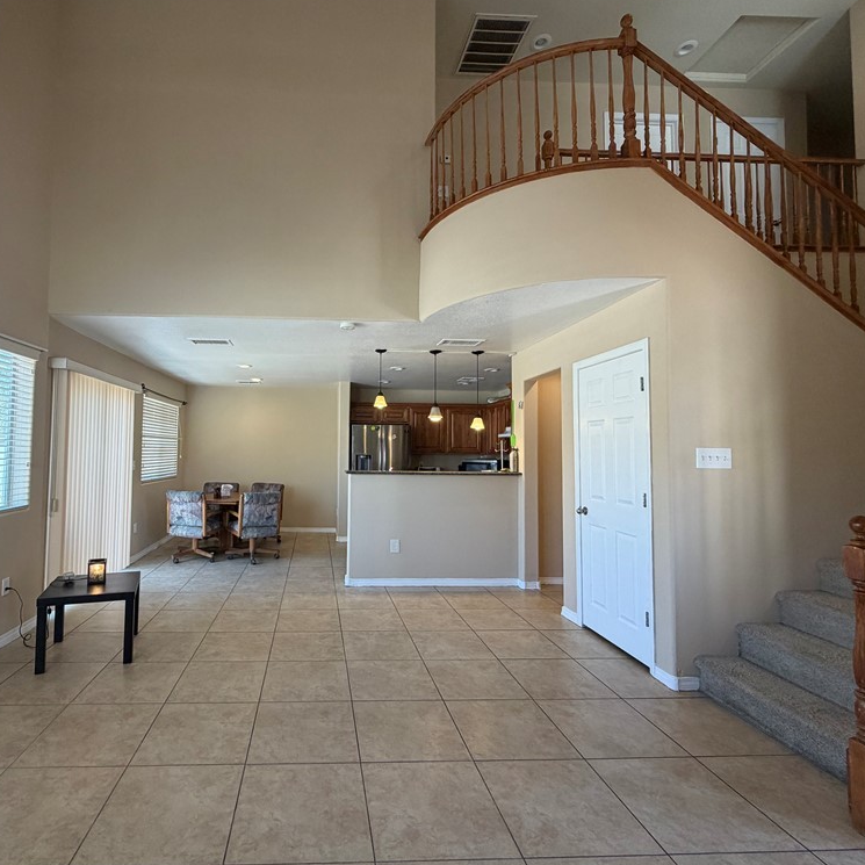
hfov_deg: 82.8
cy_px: 428
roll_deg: -0.2
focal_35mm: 17
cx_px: 338
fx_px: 481
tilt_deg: +1.9
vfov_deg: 84.0
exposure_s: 1/120
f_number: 2.2
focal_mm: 2.22
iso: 160
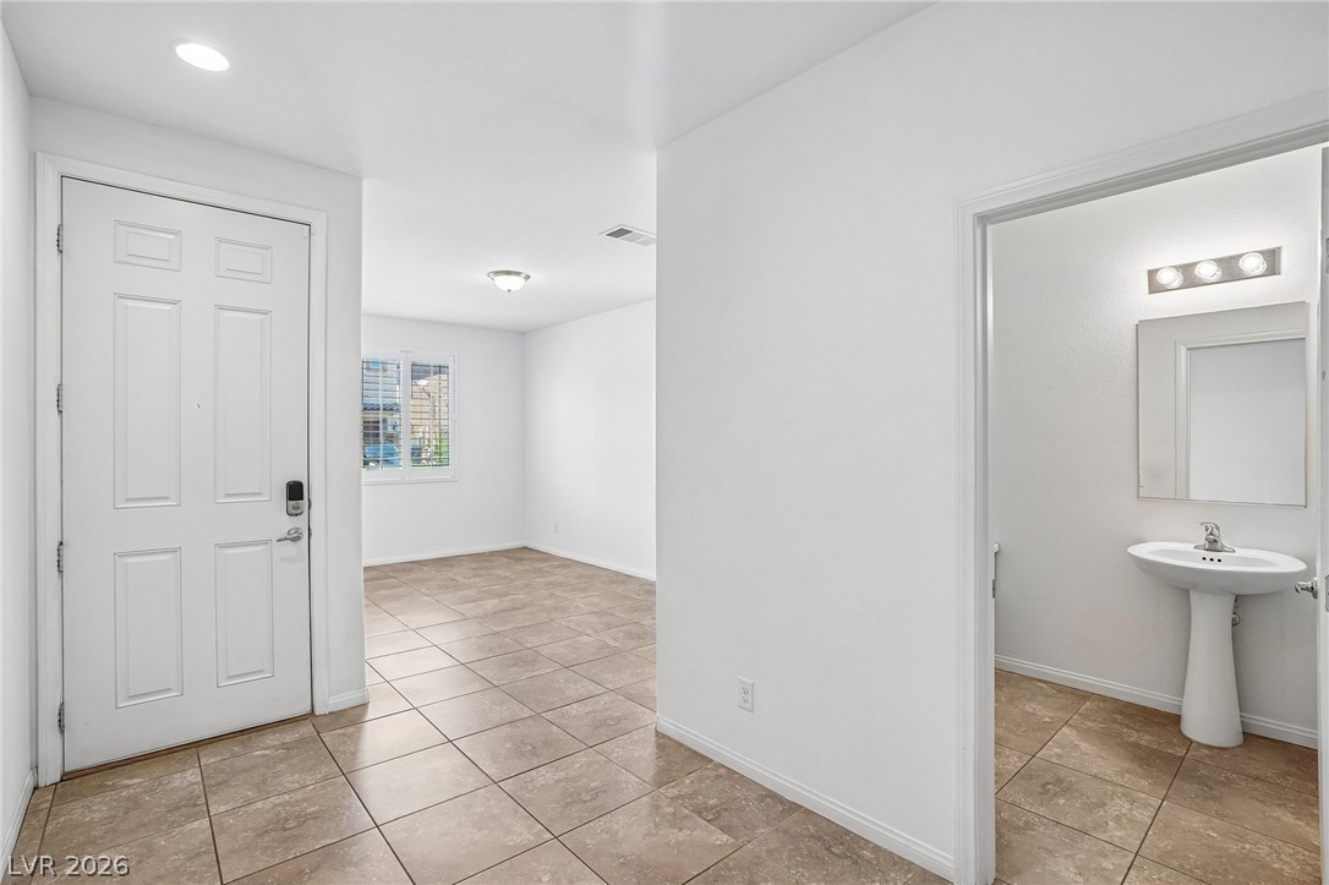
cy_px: 442
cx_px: 664
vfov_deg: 73.7
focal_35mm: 16
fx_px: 590
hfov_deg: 96.8
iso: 400
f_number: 8
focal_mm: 16
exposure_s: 1/20
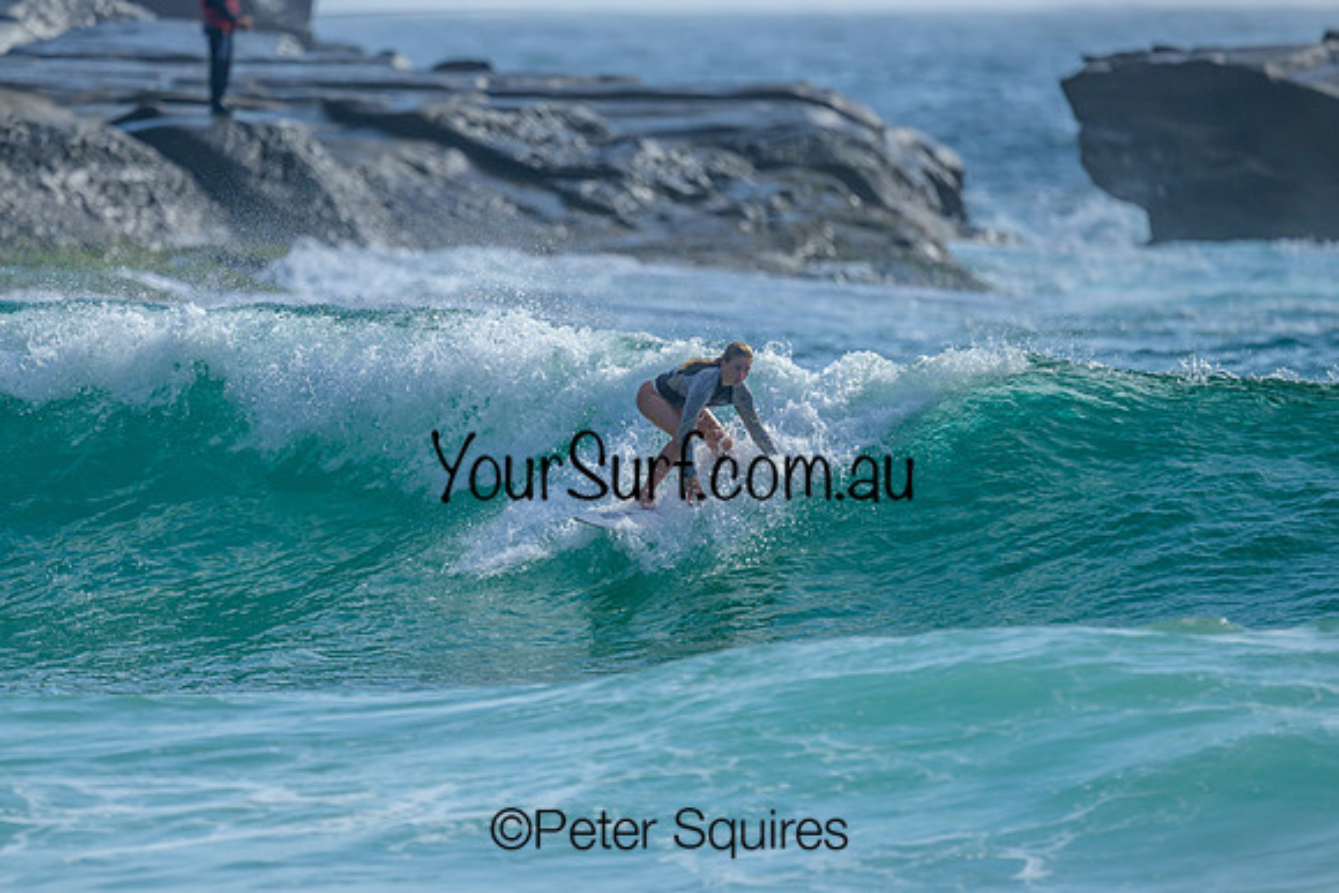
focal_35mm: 823
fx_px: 30599
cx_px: 651
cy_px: 459
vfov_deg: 1.7
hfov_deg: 2.5
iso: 220
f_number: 6.3
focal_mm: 800
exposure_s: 1/2000
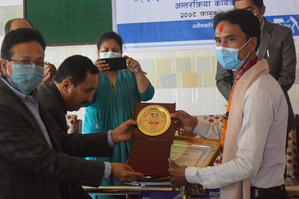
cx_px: 150
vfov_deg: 16.6
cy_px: 100
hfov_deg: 24.6
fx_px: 685
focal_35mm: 82
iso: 5600
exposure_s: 1/60
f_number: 5.6
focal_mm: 55
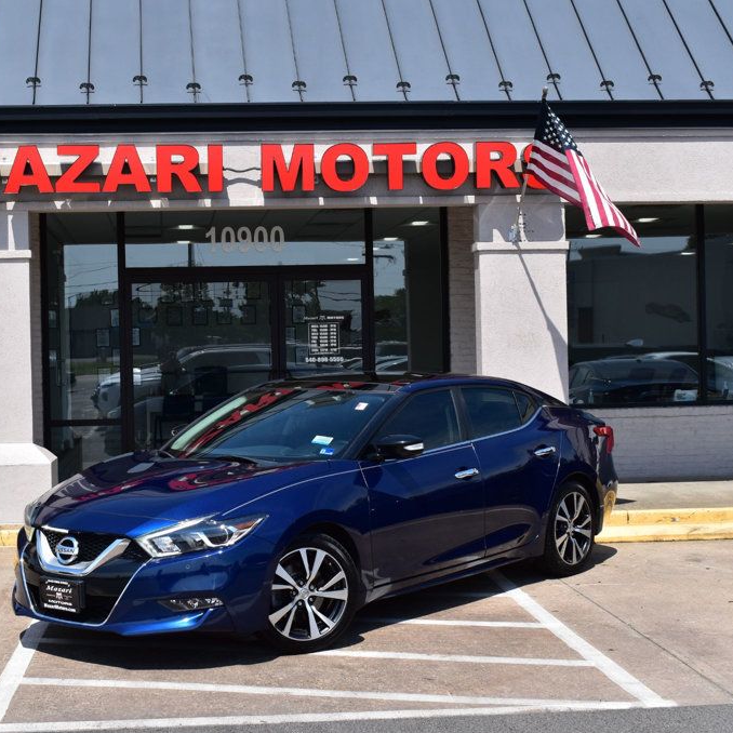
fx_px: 1429
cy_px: 368
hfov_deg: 28.7
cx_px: 282
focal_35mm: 60
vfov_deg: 28.8
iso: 320
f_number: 11
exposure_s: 1/500
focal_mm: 31
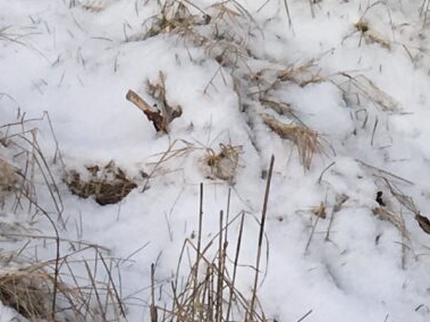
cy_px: -704
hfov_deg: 9.9
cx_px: 538
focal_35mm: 196
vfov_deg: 6.7
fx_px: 2434
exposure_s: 1/466
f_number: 2.2
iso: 25
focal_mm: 4.15
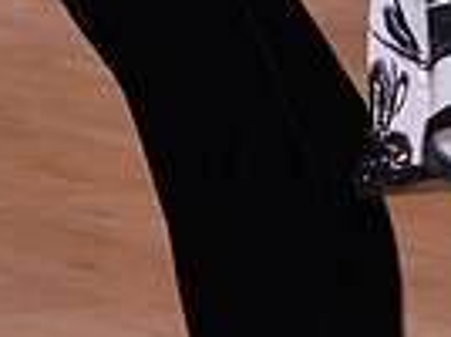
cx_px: 284
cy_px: -219
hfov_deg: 4.5
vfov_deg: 3.4
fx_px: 5696
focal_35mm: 438
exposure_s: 1/250
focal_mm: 105
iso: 2000
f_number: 6.3
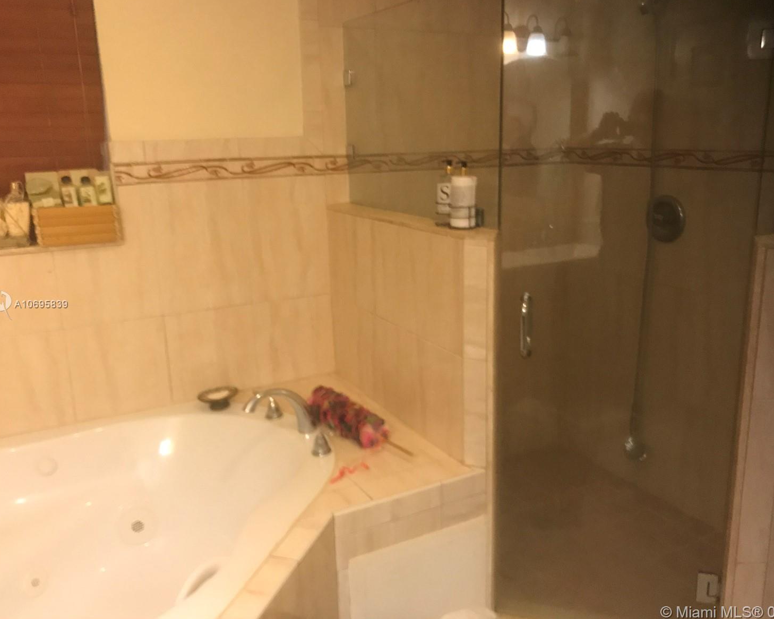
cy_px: 305
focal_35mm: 30
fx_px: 687
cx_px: 408
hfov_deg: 58.7
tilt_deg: -16.6
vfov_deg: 48.5
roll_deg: +0.2
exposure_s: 1/15
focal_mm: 3.99
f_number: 1.8
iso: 80
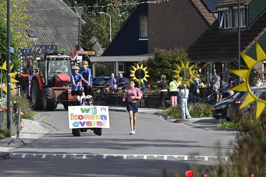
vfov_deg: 4.6
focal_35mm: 298
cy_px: 92
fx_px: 2202
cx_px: 93
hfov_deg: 6.9
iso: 320
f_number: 5.6
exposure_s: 1/2000
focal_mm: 220
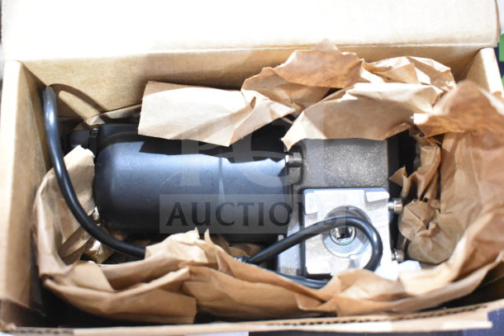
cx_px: 252
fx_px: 630
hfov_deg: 43.6
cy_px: 168
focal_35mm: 45
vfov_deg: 29.9
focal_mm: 30
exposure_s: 1/100
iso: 6400
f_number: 5
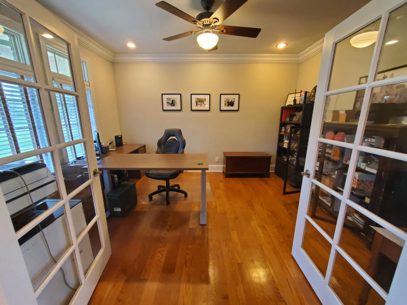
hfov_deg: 106.2
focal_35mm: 13
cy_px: 152
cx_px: 204
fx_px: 153
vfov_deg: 89.9
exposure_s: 1/30
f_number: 2.2
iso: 500
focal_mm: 1.8
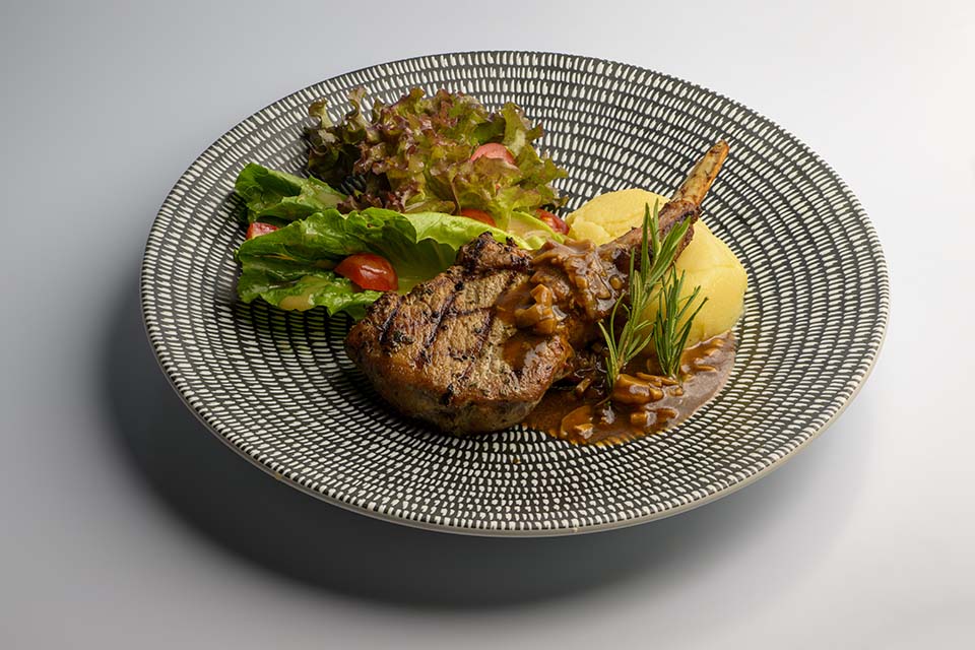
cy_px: 325
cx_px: 488
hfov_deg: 23.9
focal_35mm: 85
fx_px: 2302
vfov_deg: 16.1
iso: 80
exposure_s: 1/200
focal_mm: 85
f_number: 8.5
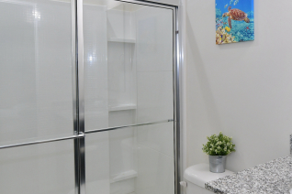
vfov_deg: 39.8
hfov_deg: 55.3
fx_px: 268
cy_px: 79
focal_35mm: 33
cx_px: 208
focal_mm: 14
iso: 640
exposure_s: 1/60
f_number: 6.3
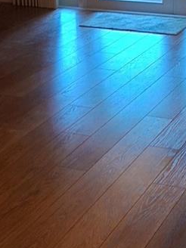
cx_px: 145
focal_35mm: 95
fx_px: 681
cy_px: 57
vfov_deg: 20.5
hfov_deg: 15.5
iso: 250
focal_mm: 3.98
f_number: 1.8
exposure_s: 1/50
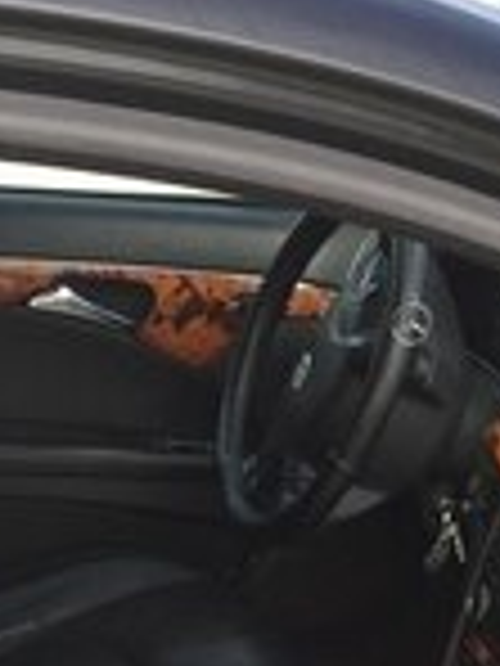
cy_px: 922
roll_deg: -4.4
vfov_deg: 18.5
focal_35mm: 97
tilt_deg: -33.9
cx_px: 288
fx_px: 1868
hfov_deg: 15.2
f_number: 2.2
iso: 32
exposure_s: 1/286
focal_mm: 4.15
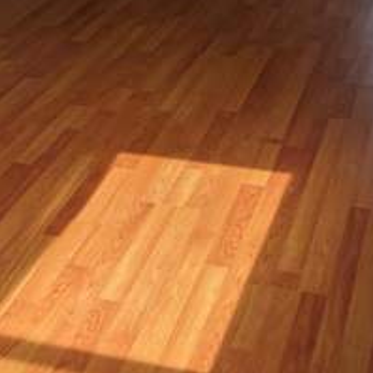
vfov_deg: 19.8
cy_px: -168
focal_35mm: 77
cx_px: 177
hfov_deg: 22.5
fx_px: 939
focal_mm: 4.38
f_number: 1.73
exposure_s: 1/441
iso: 41
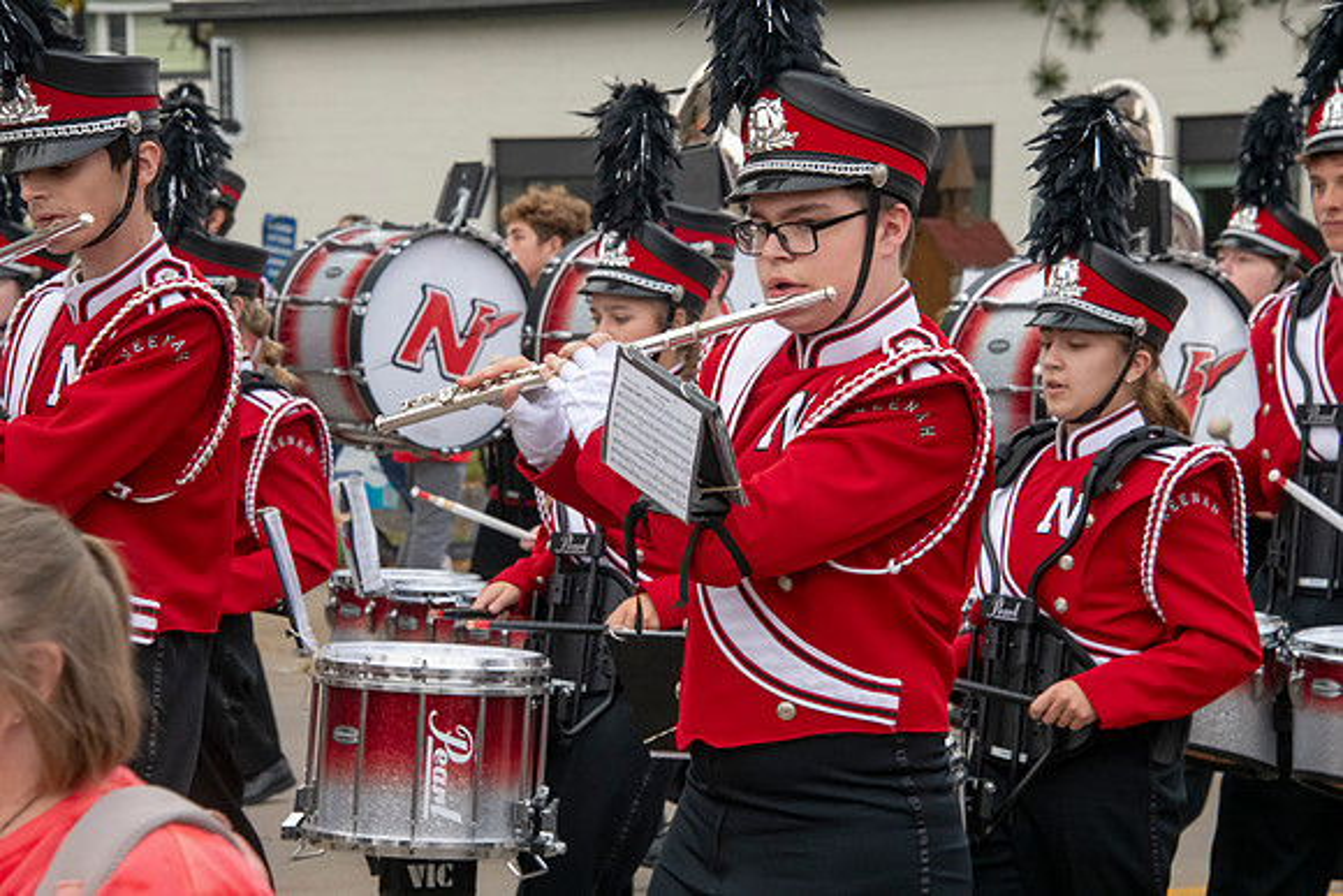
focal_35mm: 135
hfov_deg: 15.2
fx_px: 5037
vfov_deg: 10.2
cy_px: 448
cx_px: 672
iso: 3200
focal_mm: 135
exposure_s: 1/400
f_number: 11
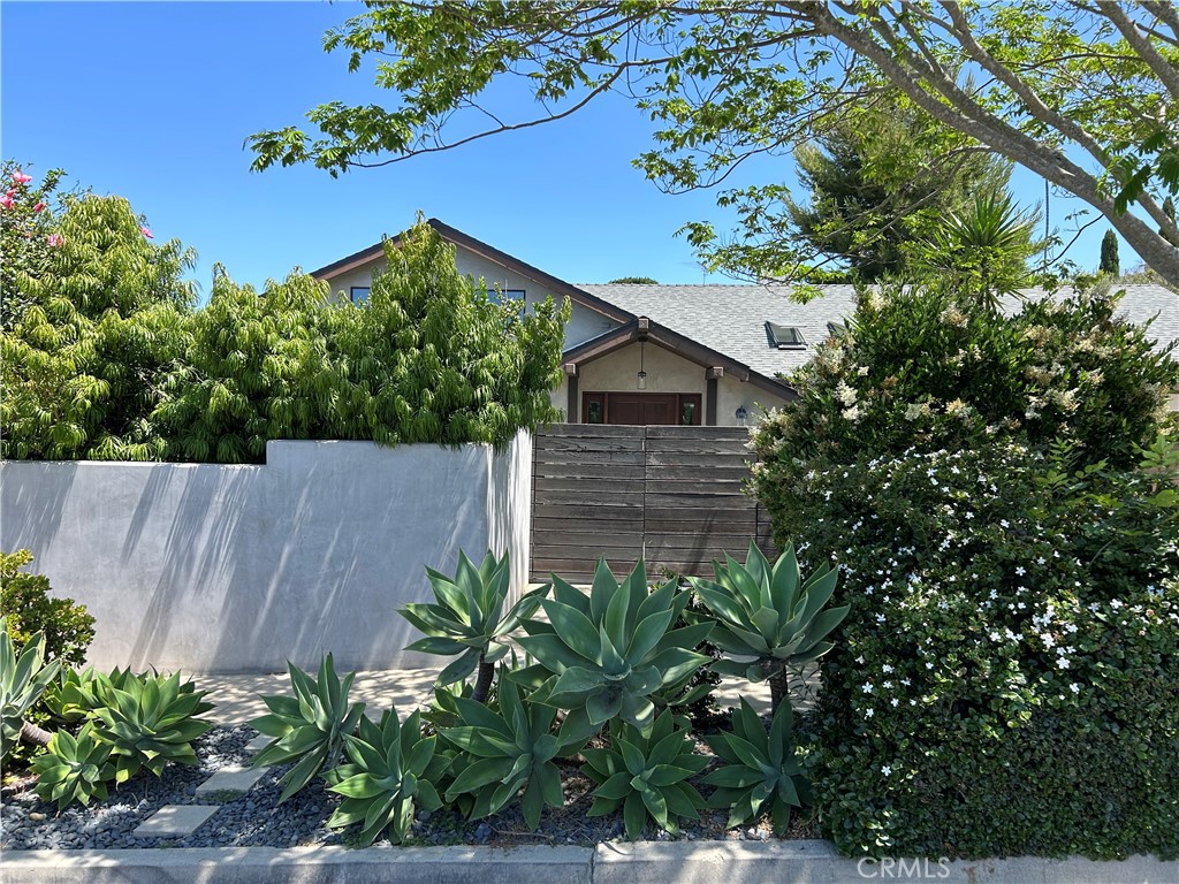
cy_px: 442
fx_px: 886
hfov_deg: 67.3
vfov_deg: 53.1
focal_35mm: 26
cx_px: 590
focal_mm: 5.7
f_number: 1.5
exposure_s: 1/1621
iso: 50
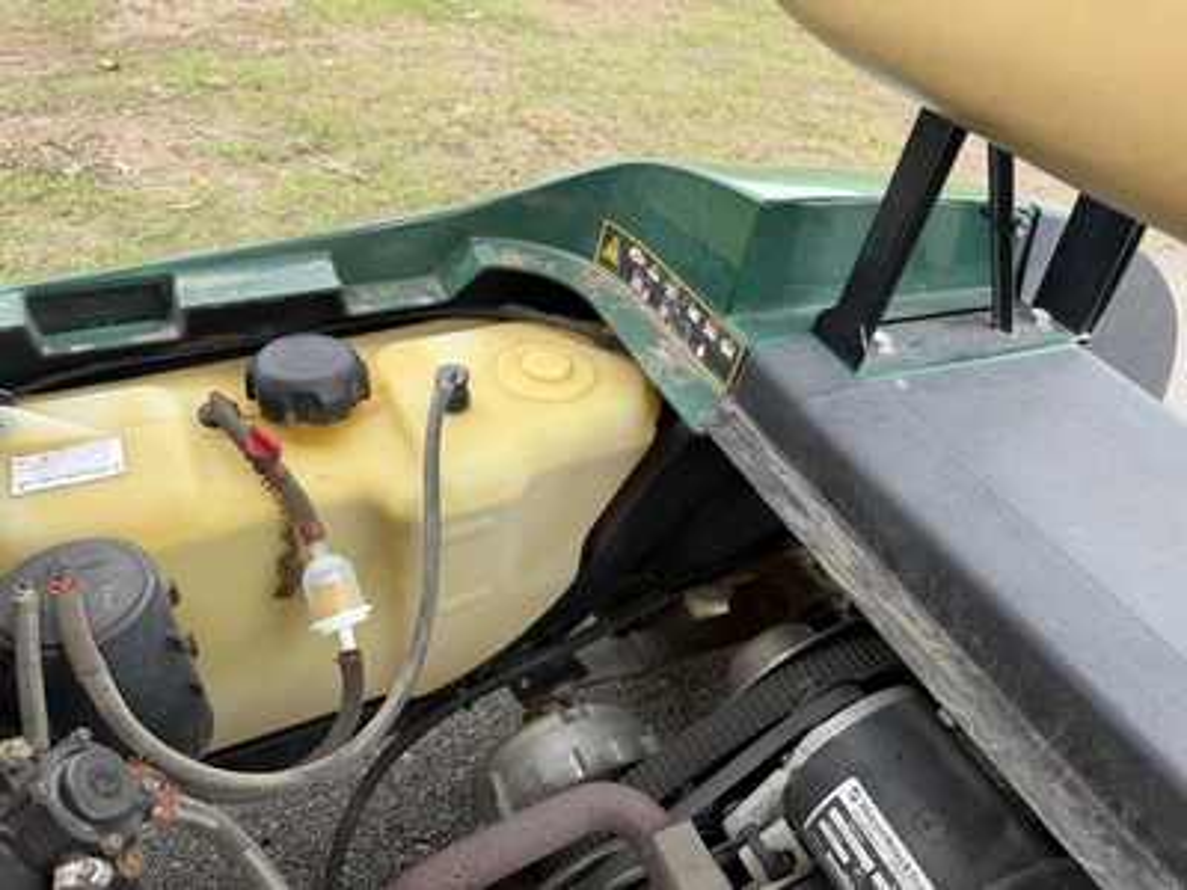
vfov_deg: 56.8
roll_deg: -8.9
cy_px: 445
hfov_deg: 71.6
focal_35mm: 24
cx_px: 594
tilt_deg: -36.5
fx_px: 823
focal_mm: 6.76
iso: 50
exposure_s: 1/151
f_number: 1.78
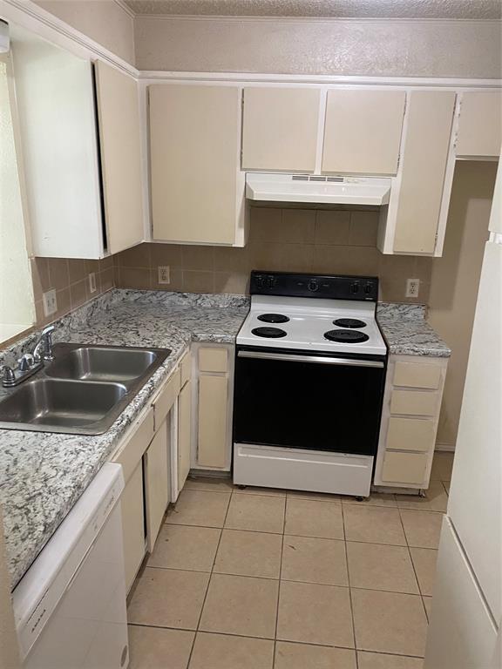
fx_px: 503
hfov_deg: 53.1
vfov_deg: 67.3
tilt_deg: -16.5
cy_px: 334
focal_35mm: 26
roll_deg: -0.6
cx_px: 251
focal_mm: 4.25
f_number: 1.8
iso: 250
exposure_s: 1/60
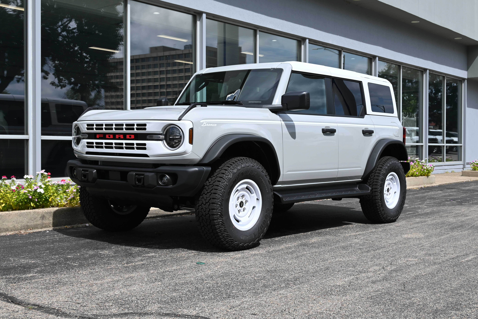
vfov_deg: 29.4
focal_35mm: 46
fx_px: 607
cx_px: 239
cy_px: 160
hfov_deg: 43.0
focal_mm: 30.5
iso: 100
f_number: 7.1
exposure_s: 1/400
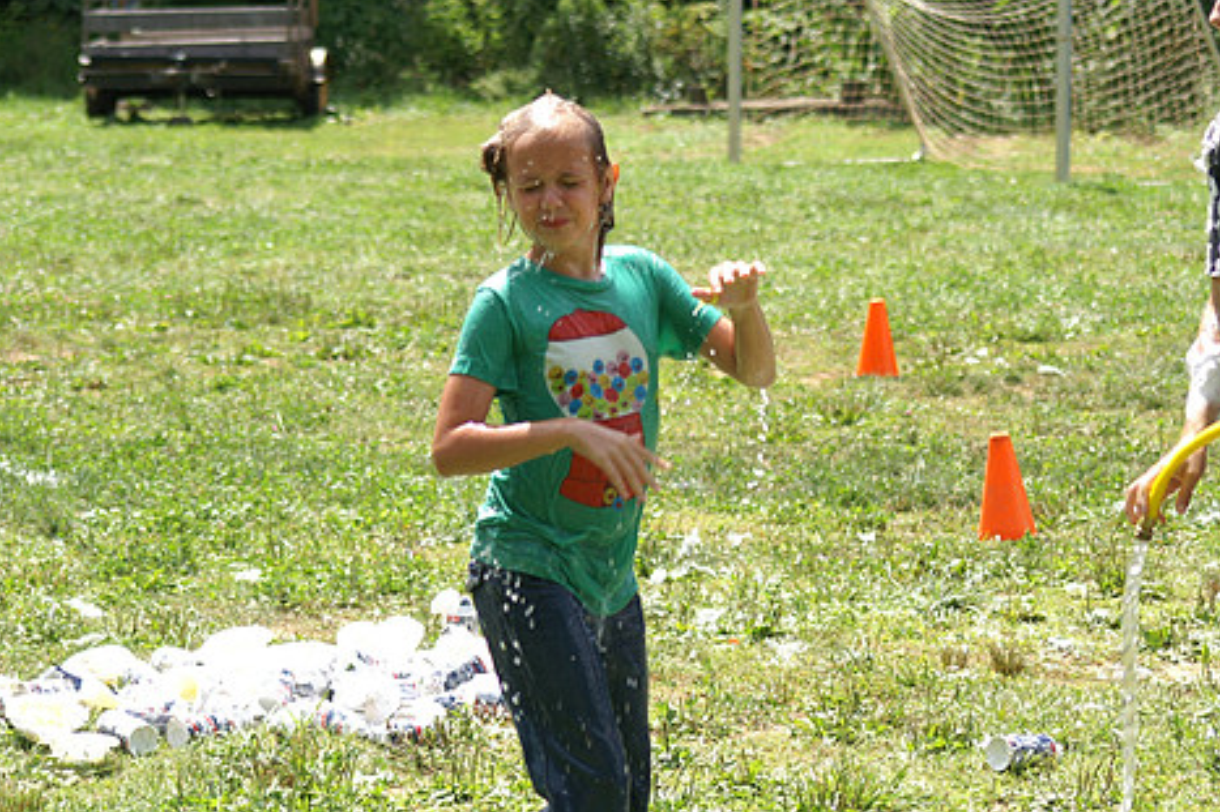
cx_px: 742
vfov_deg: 9.2
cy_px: 316
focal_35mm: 149
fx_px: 5047
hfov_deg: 13.8
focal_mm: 80
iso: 100
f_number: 5.6
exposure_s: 1/320
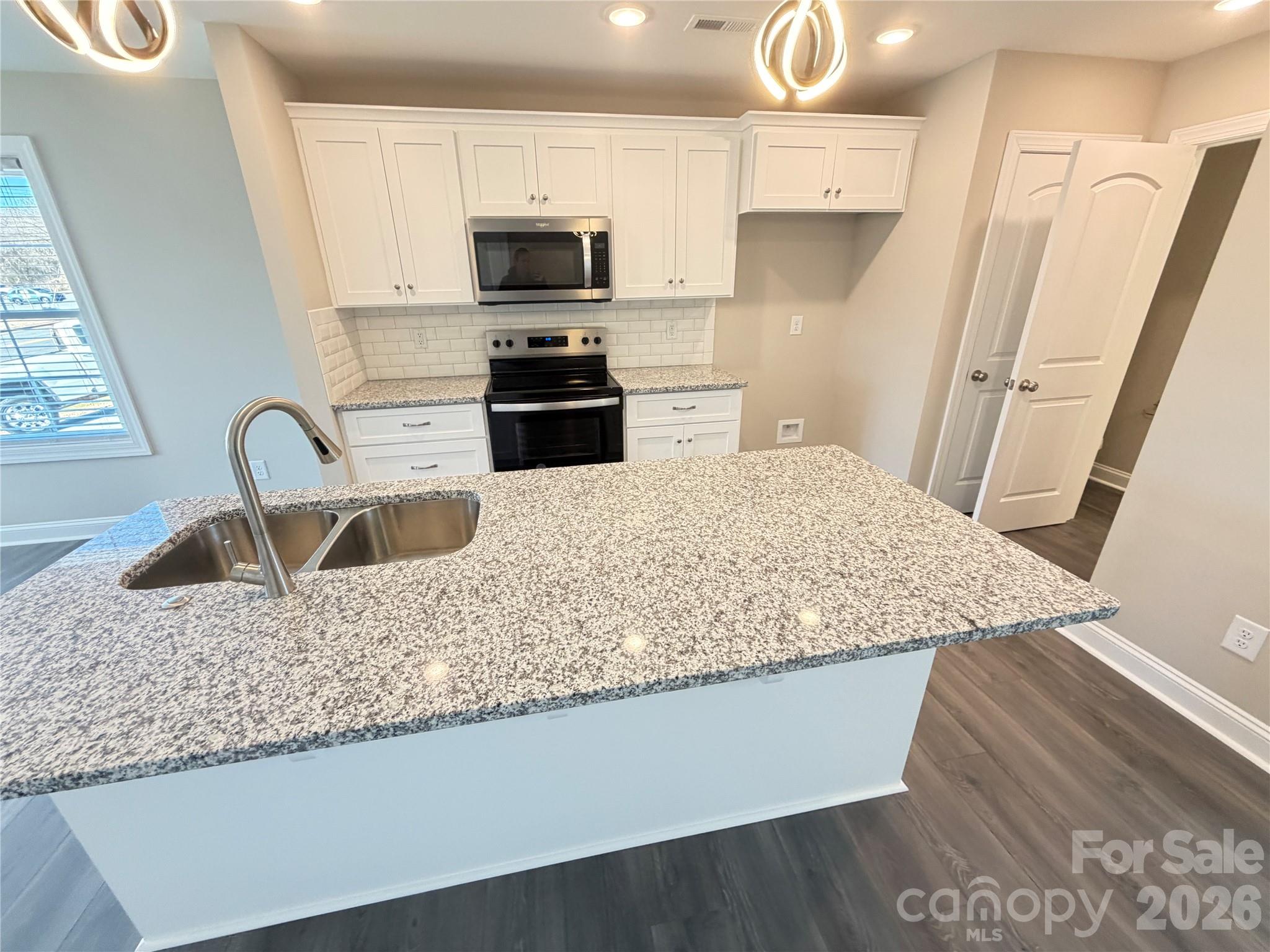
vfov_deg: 85.7
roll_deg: +1.1
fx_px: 514
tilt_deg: -18.3
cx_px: 635
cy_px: 476
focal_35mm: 14
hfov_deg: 102.1
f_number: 2.2
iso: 320
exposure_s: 1/60
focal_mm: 2.22
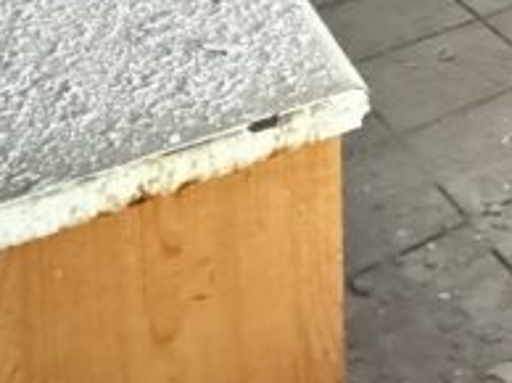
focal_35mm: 74
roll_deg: +1.6
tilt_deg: +1.2
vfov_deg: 13.9
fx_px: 1093
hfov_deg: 21.5
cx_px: 797
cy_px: -536
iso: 2500
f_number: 2.2
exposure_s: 1/28
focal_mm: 2.22
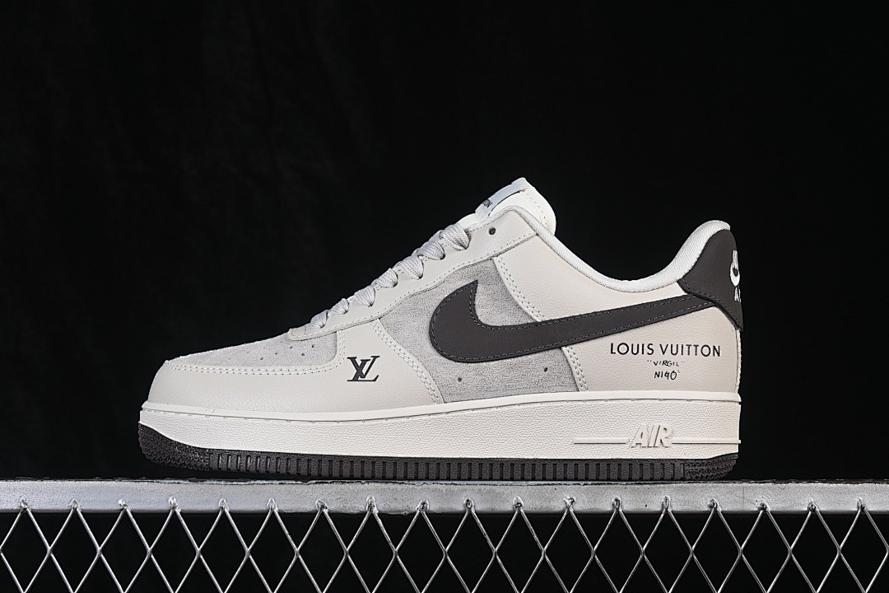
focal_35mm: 75
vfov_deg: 18.2
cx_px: 444
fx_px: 1852
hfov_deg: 27.0
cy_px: 296
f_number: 8
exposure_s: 1/80
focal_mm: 50
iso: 160
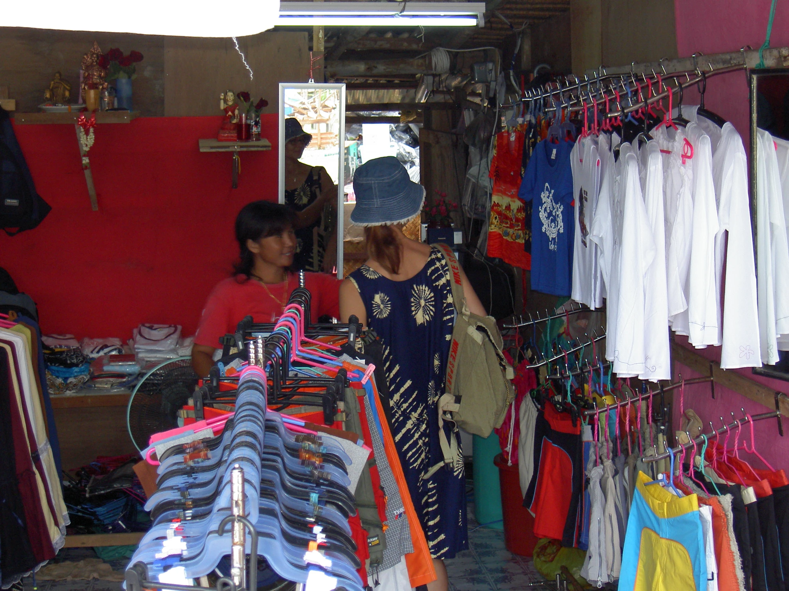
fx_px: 1573
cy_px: 296
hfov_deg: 28.2
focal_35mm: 69
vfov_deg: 21.3
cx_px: 394
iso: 100
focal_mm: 14.2
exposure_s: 1/73
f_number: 3.7
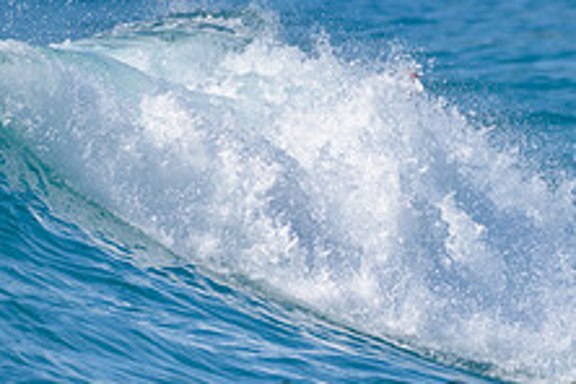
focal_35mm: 1599
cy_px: 285
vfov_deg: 0.9
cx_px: 625
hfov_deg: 1.3
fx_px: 25582
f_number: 5.6
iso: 180
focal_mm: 500
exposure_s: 1/2000
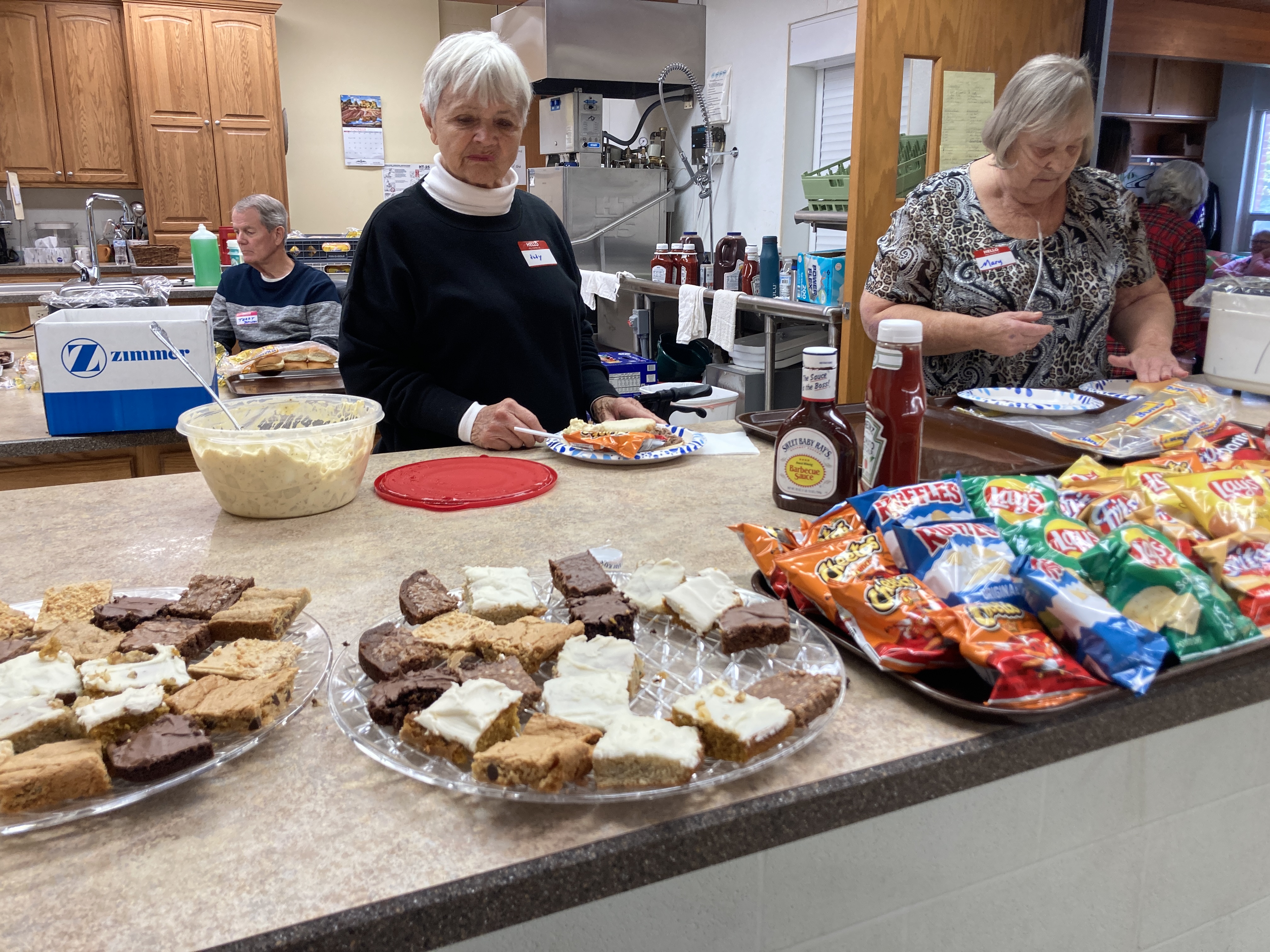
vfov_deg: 49.7
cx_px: 635
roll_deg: -0.3
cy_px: 476
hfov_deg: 63.4
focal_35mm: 28
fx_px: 1027
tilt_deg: -13.3
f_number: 1.8
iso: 50
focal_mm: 3.99
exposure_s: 1/60
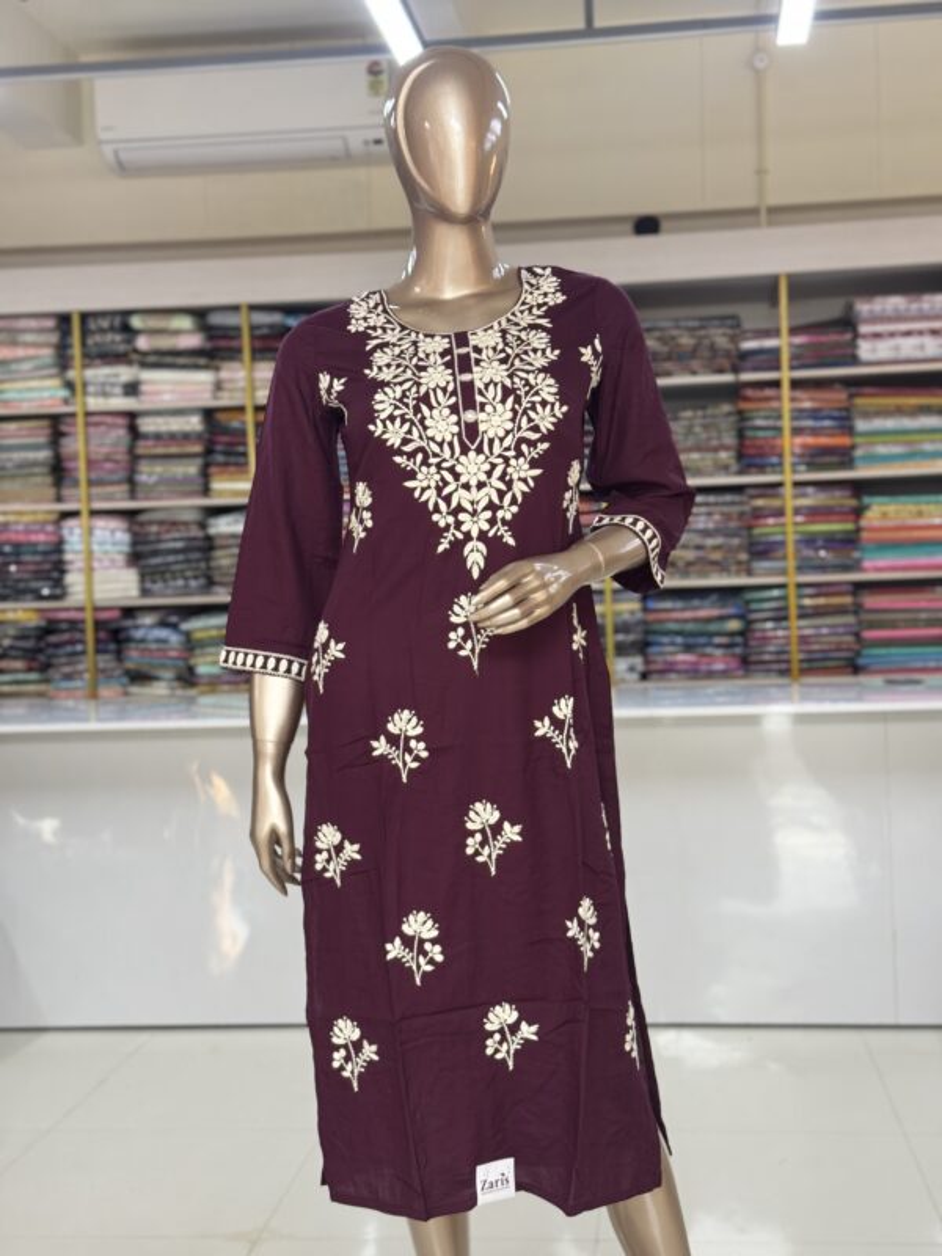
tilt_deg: -1.5
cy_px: 628
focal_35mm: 48
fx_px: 1742
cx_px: 471
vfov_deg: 39.7
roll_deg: +1.8
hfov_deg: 30.3
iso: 100
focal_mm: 6.76
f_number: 1.78
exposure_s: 1/50
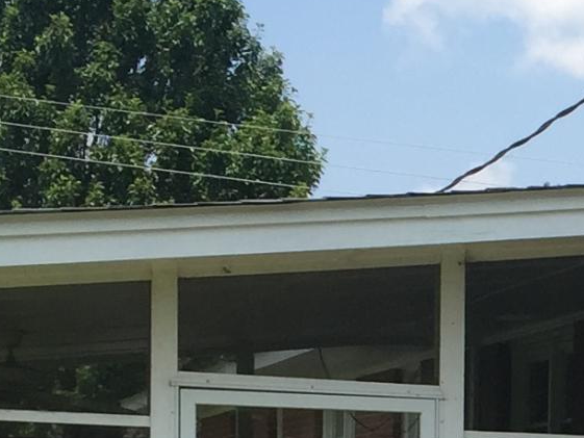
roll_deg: -2.2
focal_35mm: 155
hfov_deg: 11.6
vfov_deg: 9.3
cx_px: 1101
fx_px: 2616
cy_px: 690
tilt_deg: -1.1
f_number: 2.2
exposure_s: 1/1582
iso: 32
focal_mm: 4.15
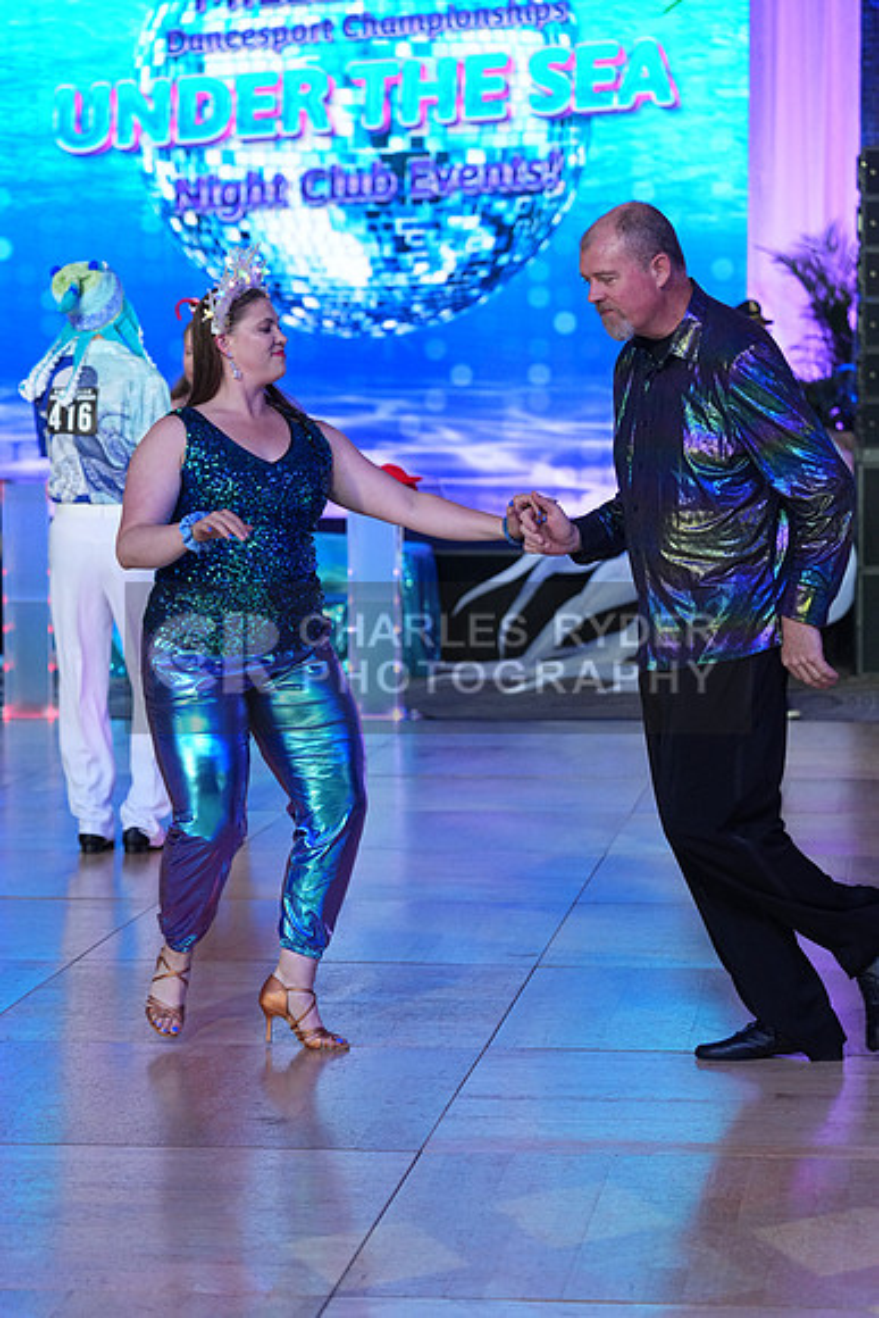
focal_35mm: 97
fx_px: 3550
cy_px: 659
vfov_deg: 21.0
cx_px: 440
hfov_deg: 14.1
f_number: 4
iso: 2500
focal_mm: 97
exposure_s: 1/500
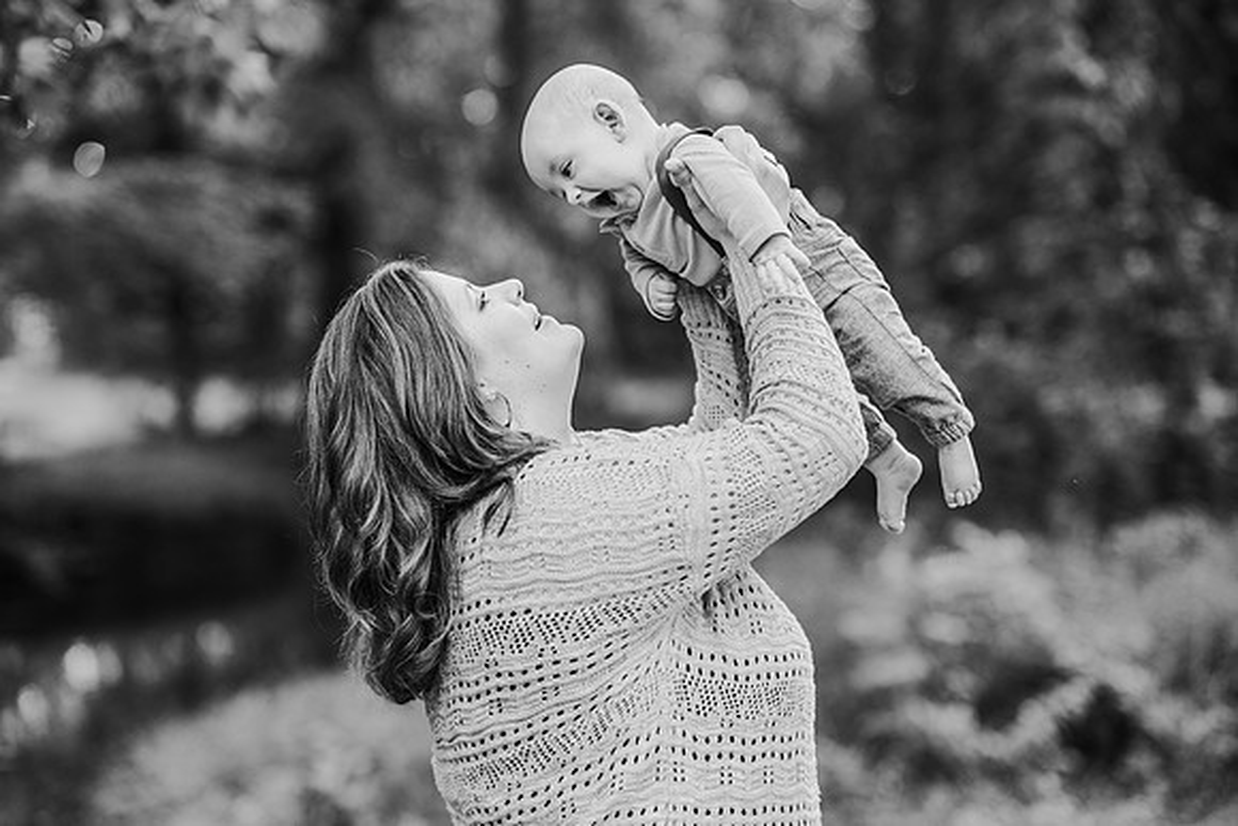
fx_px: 2924
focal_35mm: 85
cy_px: 413
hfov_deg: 23.9
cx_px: 619
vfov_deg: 16.1
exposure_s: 1/200
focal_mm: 85
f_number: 2.2
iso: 200
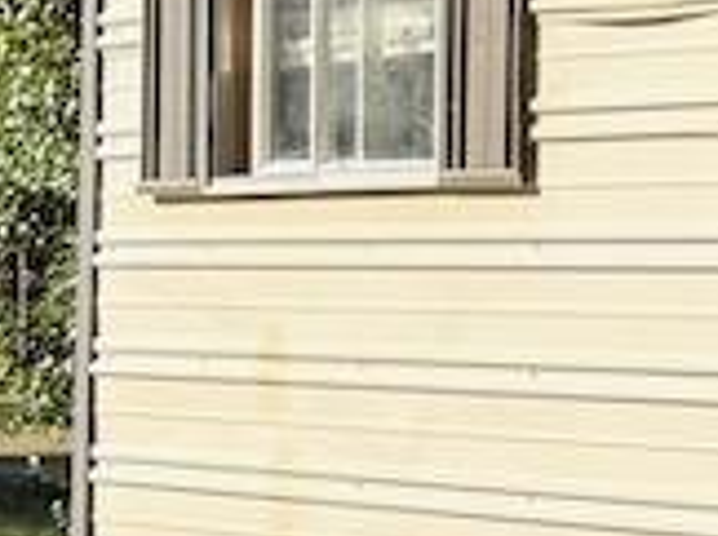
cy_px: 354
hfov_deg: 9.1
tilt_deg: +1.2
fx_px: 3935
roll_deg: -1.3
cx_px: 1888
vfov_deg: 7.8
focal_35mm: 190
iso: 80
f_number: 1.78
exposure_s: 1/2703
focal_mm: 6.76
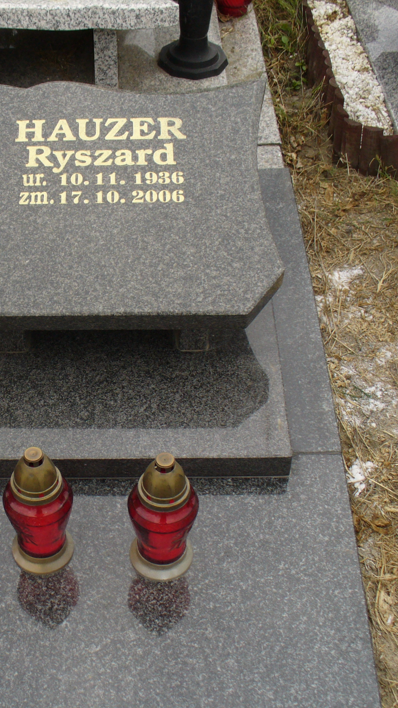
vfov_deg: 38.5
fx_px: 1013
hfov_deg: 21.8
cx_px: 57
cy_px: 353
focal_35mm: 54
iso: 80
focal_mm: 6.1
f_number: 5.6
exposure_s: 1/200
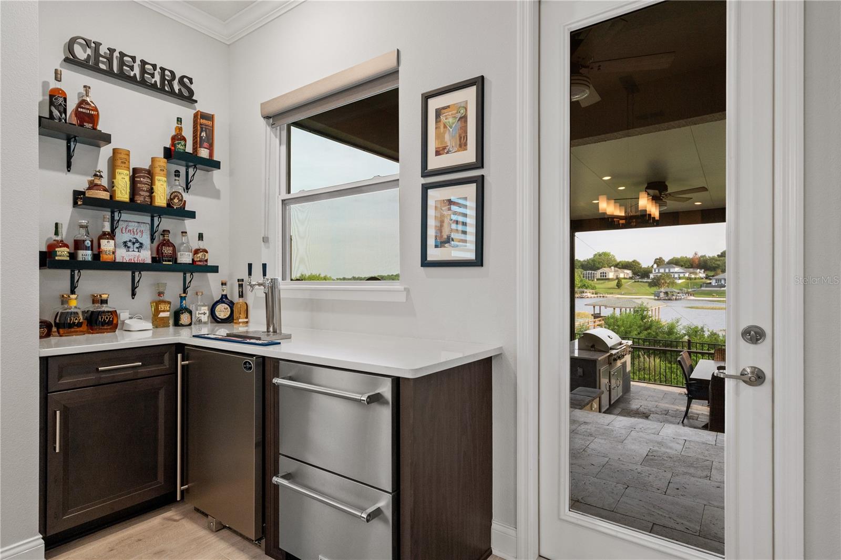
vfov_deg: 67.4
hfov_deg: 90.0
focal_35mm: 18
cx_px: 420
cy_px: 280
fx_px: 420
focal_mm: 18
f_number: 7.1
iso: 500
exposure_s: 1/10
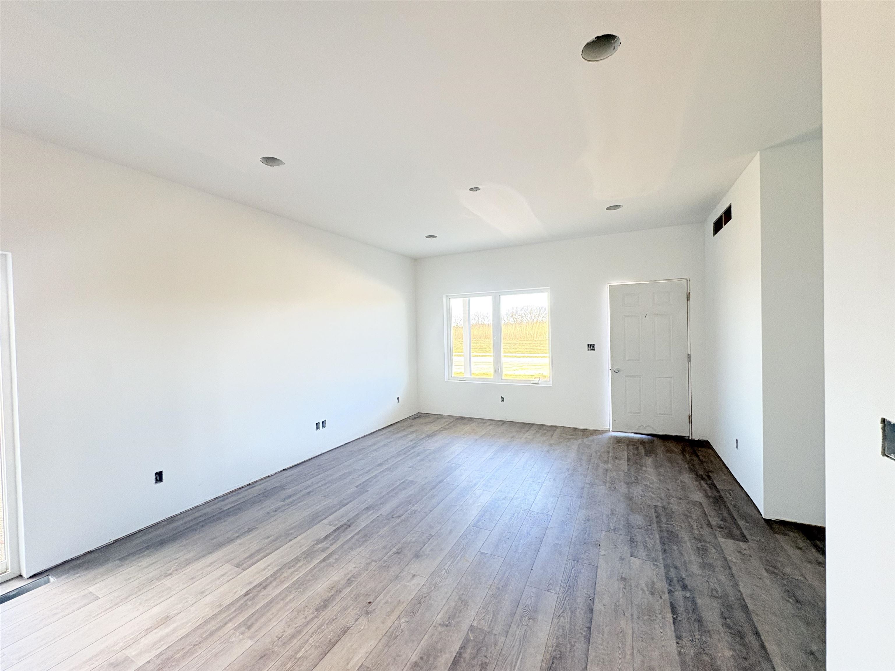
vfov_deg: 85.7
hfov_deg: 102.1
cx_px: 448
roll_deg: +1.6
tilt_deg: -0.3
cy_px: 336
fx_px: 362
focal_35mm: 14
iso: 250
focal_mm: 2.22
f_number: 2.2
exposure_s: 1/70
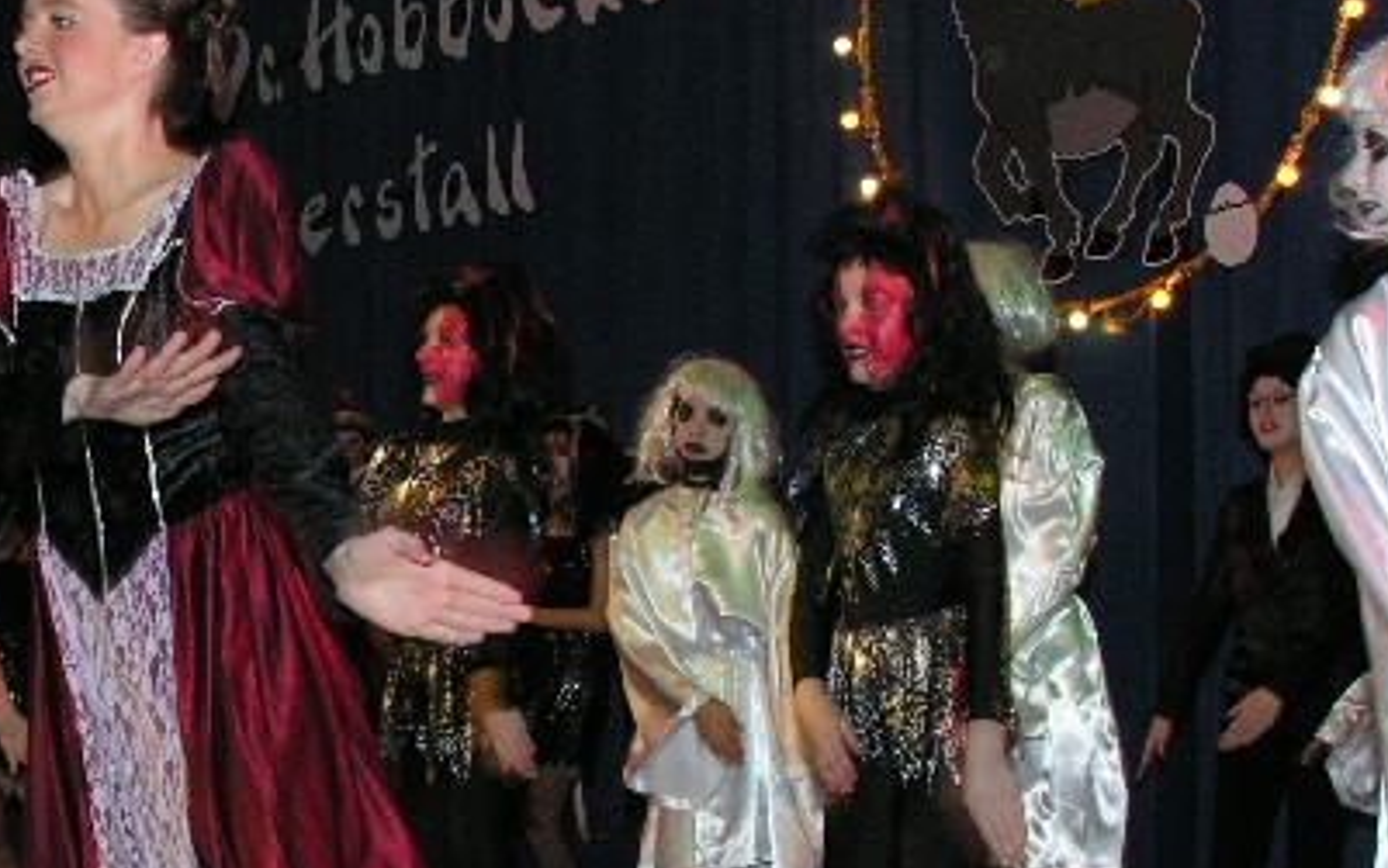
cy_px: 664
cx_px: 277
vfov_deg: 17.5
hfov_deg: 27.3
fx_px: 2800
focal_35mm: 74
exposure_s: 1/60.1
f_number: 4
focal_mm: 8.9
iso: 200
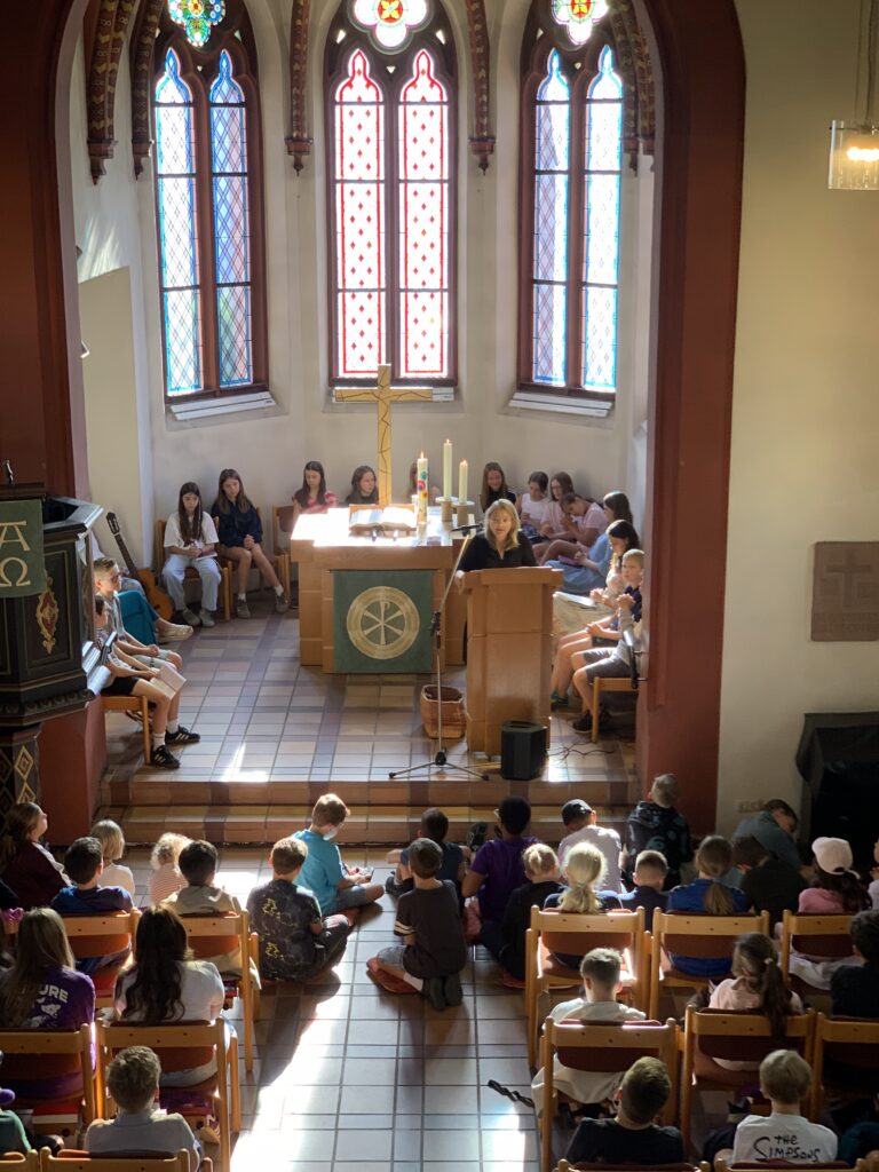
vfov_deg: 36.8
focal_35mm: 52
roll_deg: -0.3
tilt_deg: -13.2
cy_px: 586
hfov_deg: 28.0
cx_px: 440
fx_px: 1761
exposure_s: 1/50
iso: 80
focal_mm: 6
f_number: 2.4
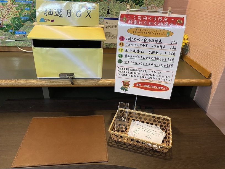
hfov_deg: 67.3
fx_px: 169
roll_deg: -2.9
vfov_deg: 53.1
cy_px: 84
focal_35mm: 26
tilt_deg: -30.3
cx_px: 112
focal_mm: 4.25
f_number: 1.8
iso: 400
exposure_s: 1/40
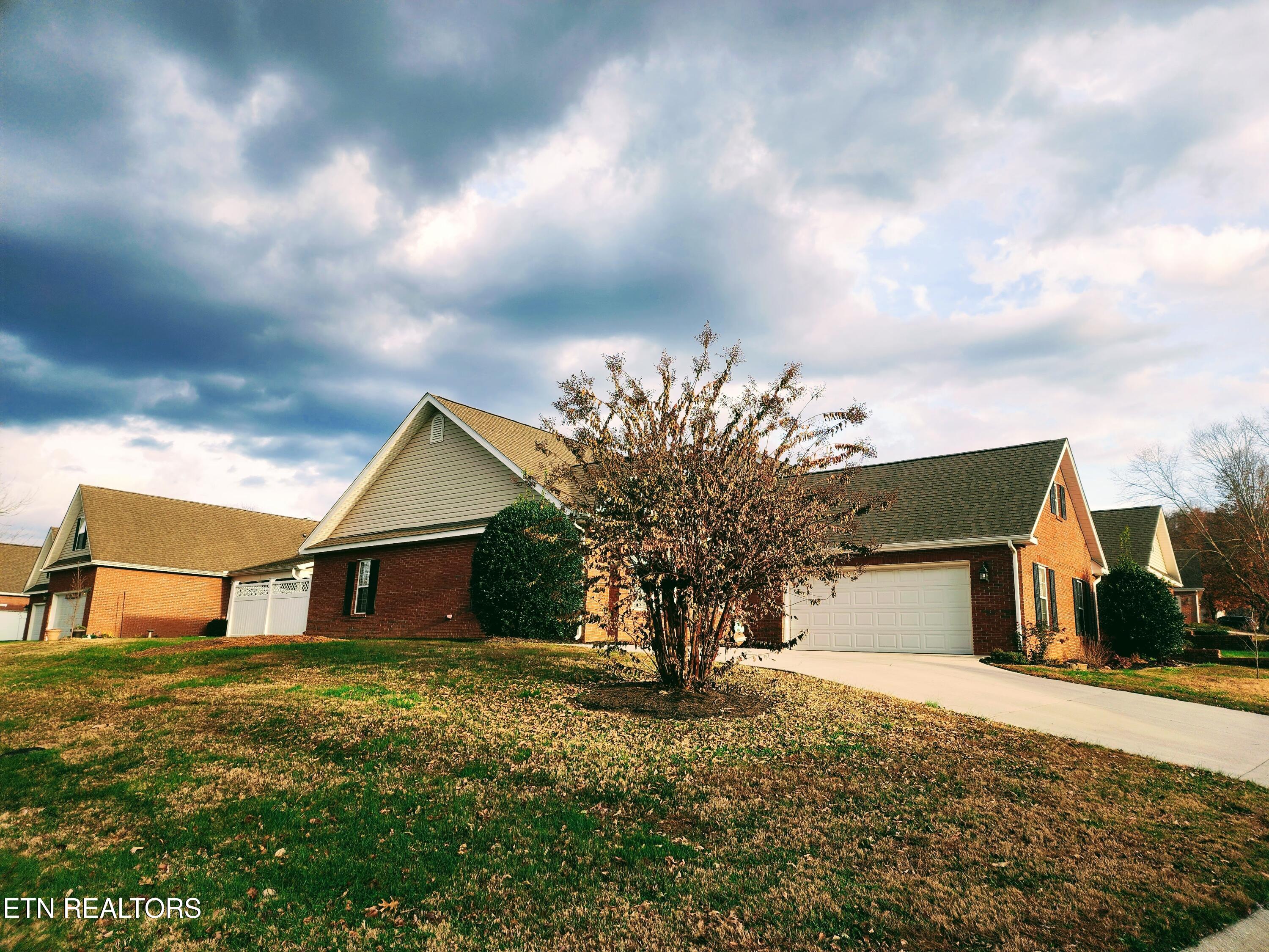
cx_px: 634
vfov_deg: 58.9
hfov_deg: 73.9
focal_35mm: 23
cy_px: 476
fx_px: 843
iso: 12
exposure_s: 1/297
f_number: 1.8
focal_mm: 6.4
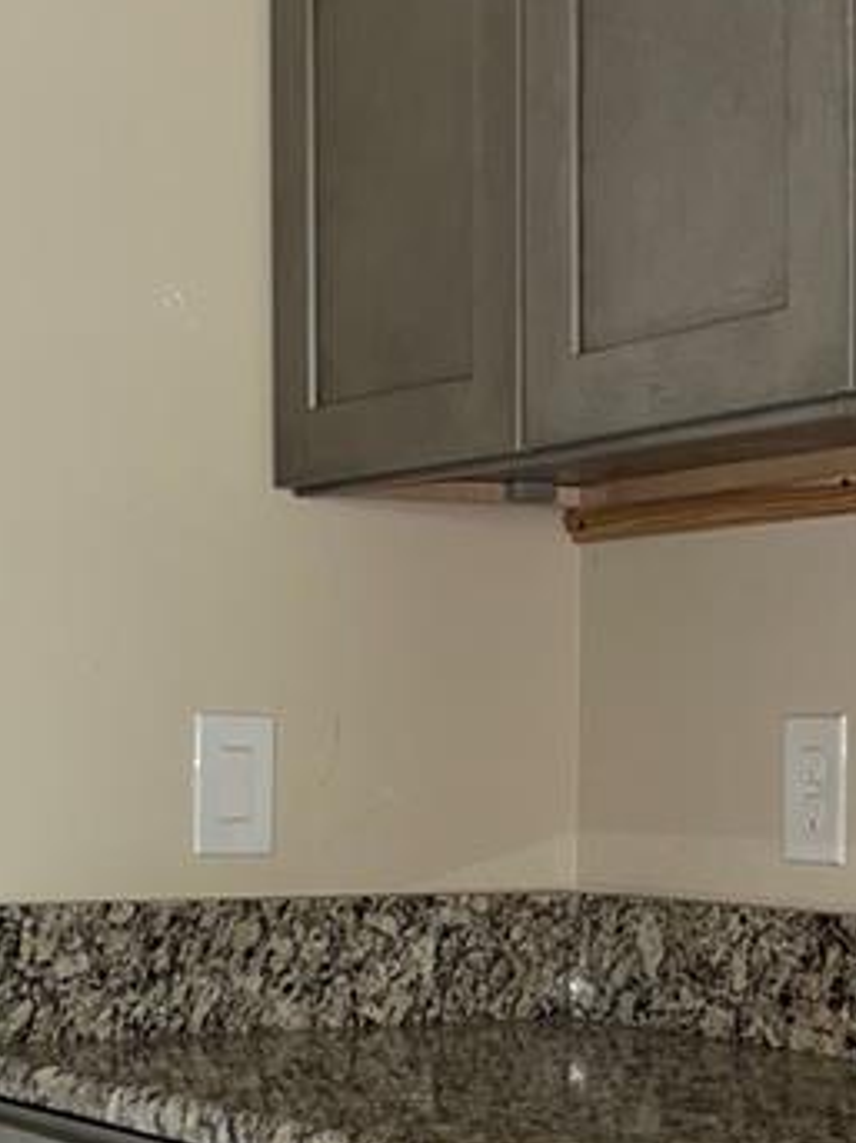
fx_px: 3002
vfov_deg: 21.4
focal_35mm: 91
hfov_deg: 16.2
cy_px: 786
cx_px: 400
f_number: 1.5
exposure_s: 1/17
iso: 50
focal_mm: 5.7
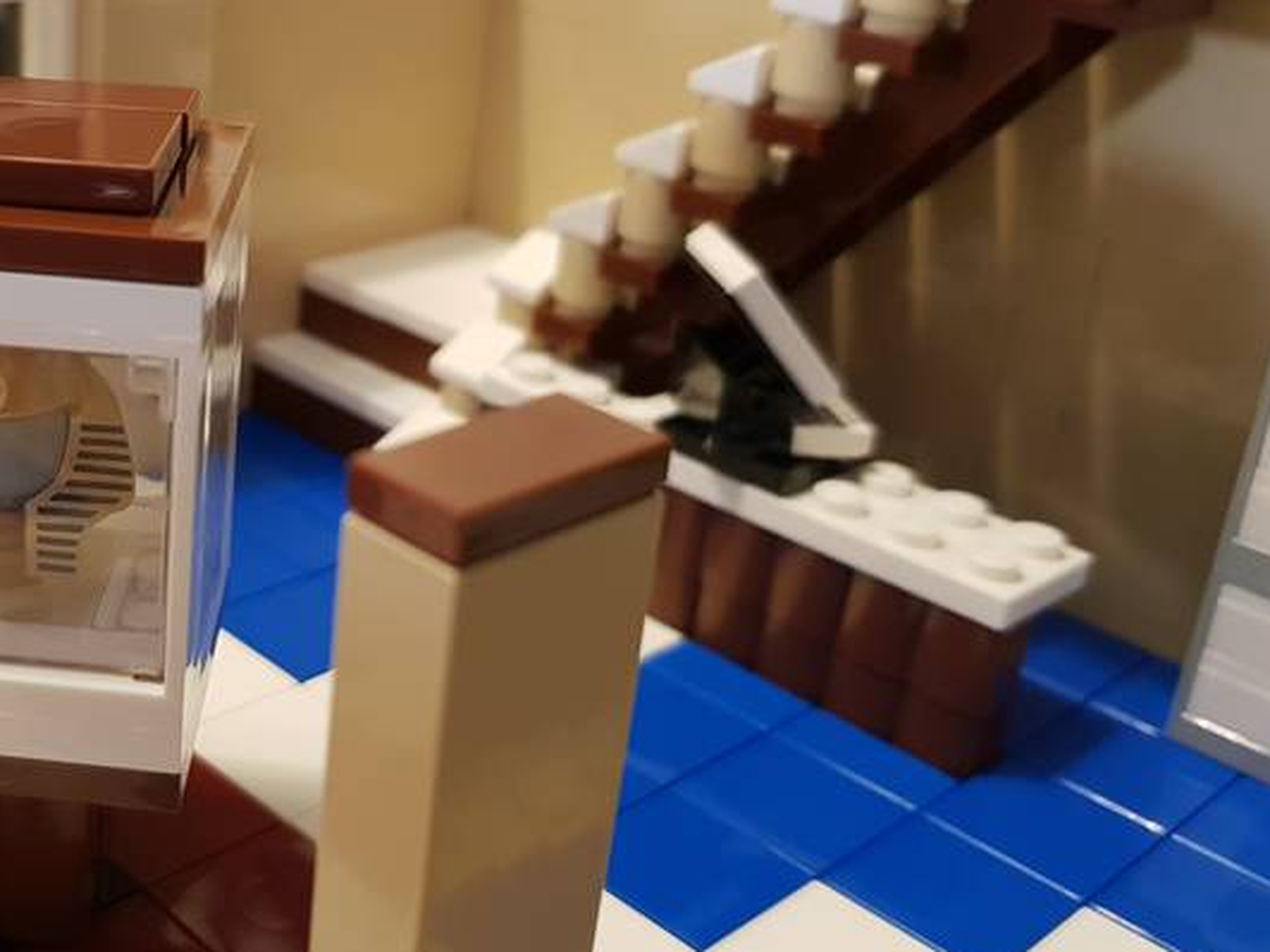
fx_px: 1614
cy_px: 400
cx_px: 229
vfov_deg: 32.8
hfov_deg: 40.9
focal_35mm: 44
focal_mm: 4.2
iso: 250
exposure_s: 1/20
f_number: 1.7
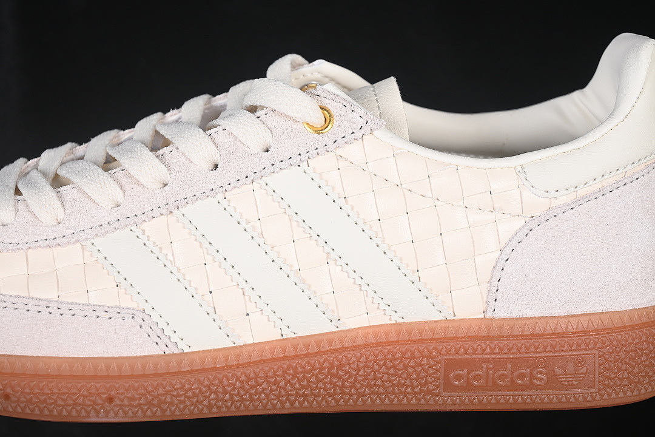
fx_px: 1364
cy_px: 218
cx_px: 328
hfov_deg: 27.0
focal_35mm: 75
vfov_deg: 18.2
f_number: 7.1
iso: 160
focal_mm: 50
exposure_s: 1/80
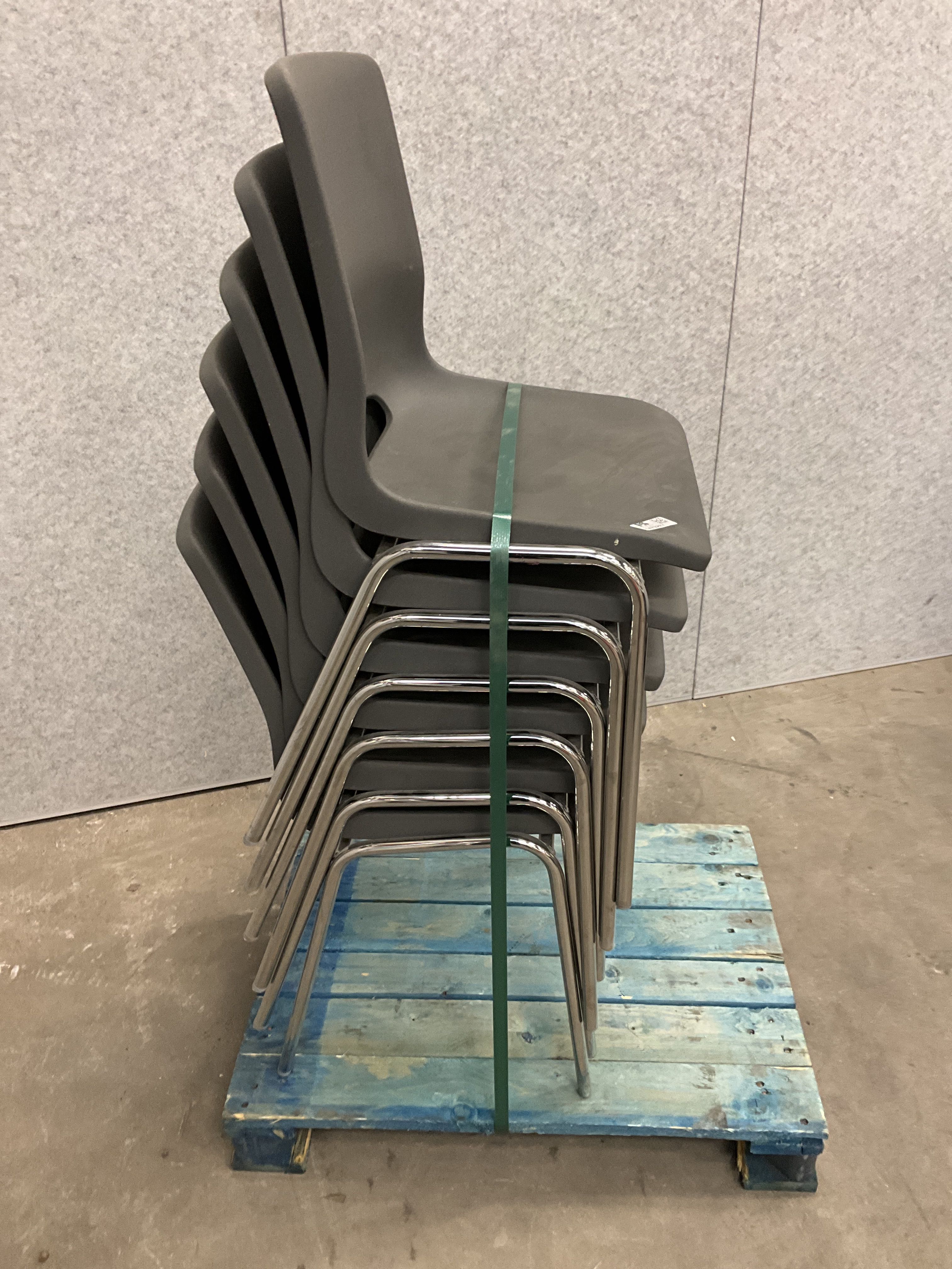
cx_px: 476
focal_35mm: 29
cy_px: 634
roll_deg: +0.7
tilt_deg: -30.3
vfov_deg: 61.7
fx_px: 1063
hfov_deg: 48.2
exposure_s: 1/60
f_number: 1.8
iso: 200
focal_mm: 3
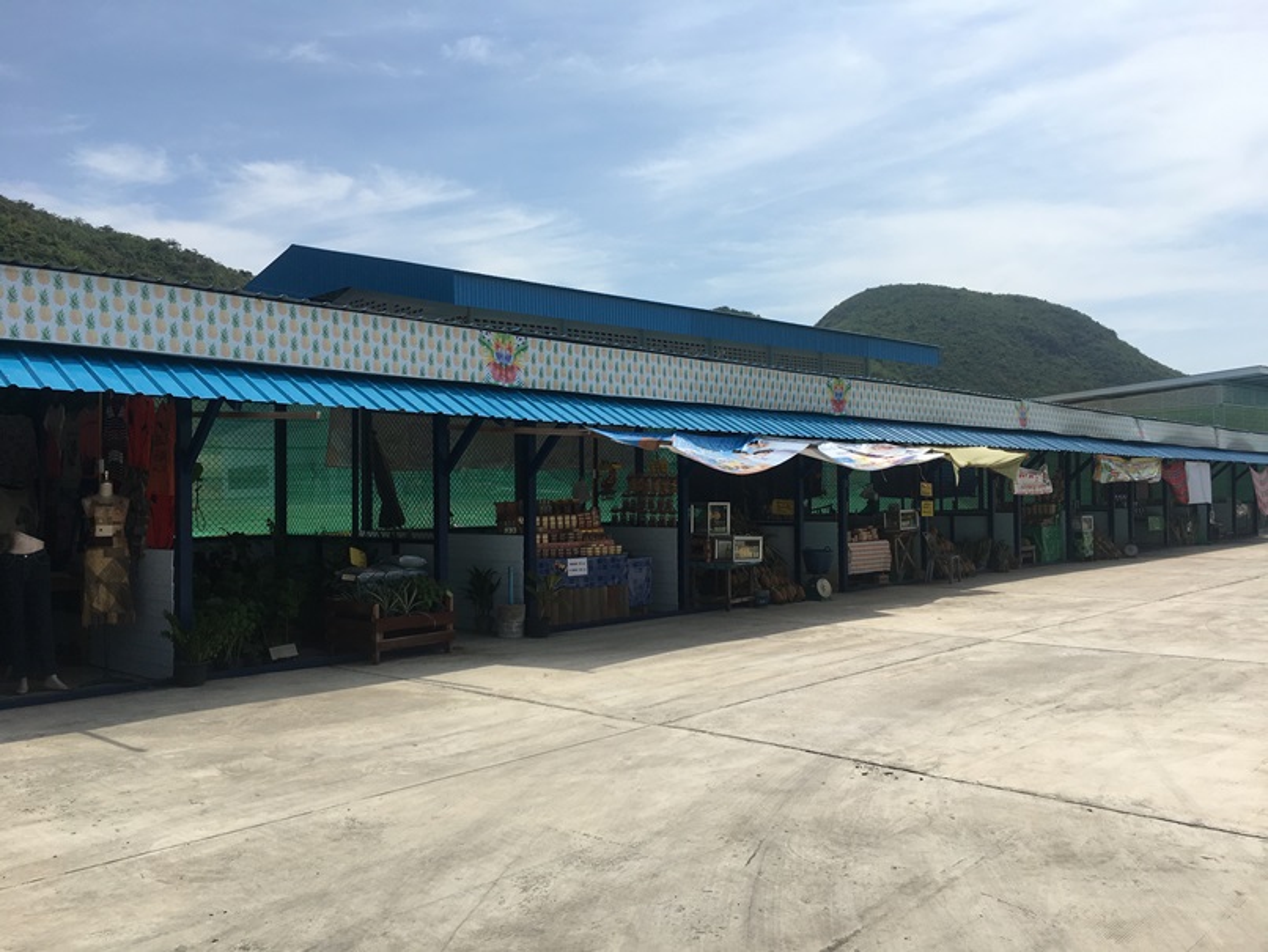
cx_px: 634
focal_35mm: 29
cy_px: 476
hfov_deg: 61.6
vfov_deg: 48.3
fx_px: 1063
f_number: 2.2
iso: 25
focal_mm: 4.15
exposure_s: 1/3205
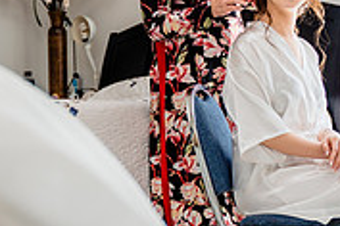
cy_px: 110
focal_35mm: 105
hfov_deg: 19.4
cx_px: 123
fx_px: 992
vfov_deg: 13.0
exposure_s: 1/200
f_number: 2.8
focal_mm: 32
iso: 250
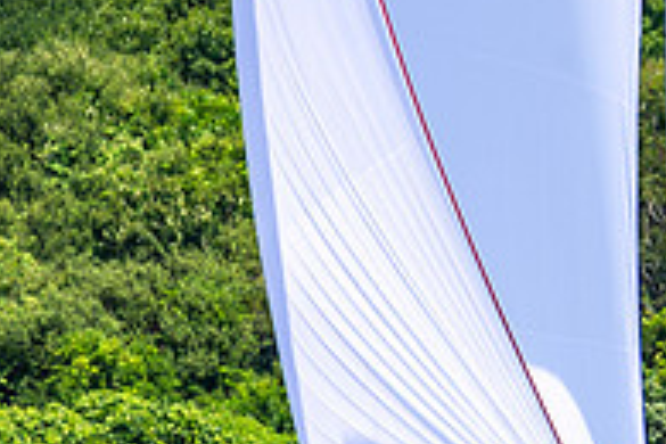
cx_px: 734
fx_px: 34944
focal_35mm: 1889
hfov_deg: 1.1
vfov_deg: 0.7
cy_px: 499
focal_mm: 600
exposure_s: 1/1600
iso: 400
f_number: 5
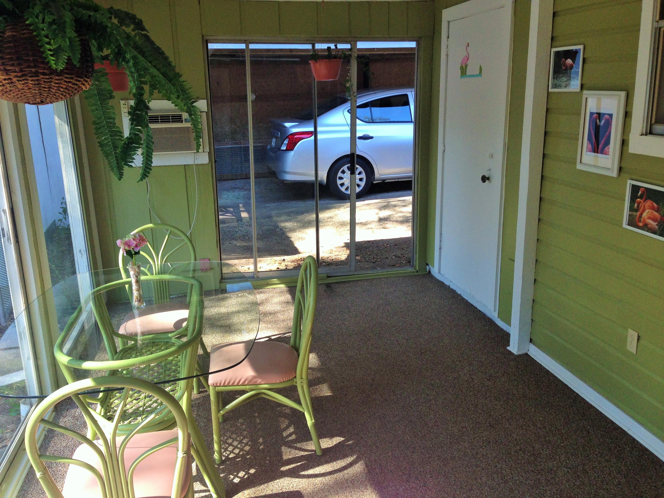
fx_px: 633
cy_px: 249
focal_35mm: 33
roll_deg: +2.0
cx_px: 332
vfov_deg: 42.9
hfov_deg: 55.4
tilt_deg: -14.8
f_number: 2.4
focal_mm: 4.12
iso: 80
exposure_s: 1/120
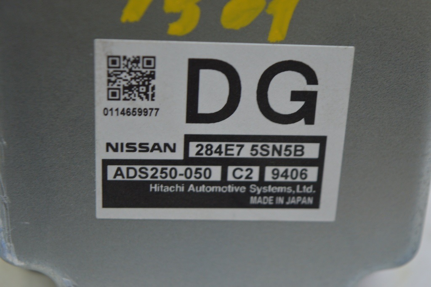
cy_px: 144
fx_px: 987
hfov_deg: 24.6
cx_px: 216
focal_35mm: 82
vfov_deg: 16.5
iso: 400
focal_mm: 55
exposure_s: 1/25
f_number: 5.6
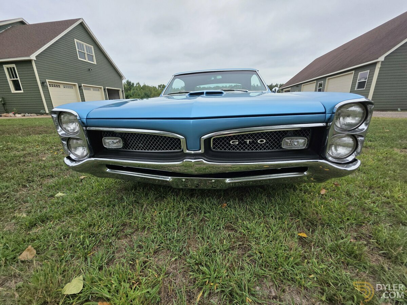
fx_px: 153
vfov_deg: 89.9
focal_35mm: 13
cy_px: 152
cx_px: 204
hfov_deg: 106.2
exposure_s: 1/2000
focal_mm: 2.2
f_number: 1.9
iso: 80
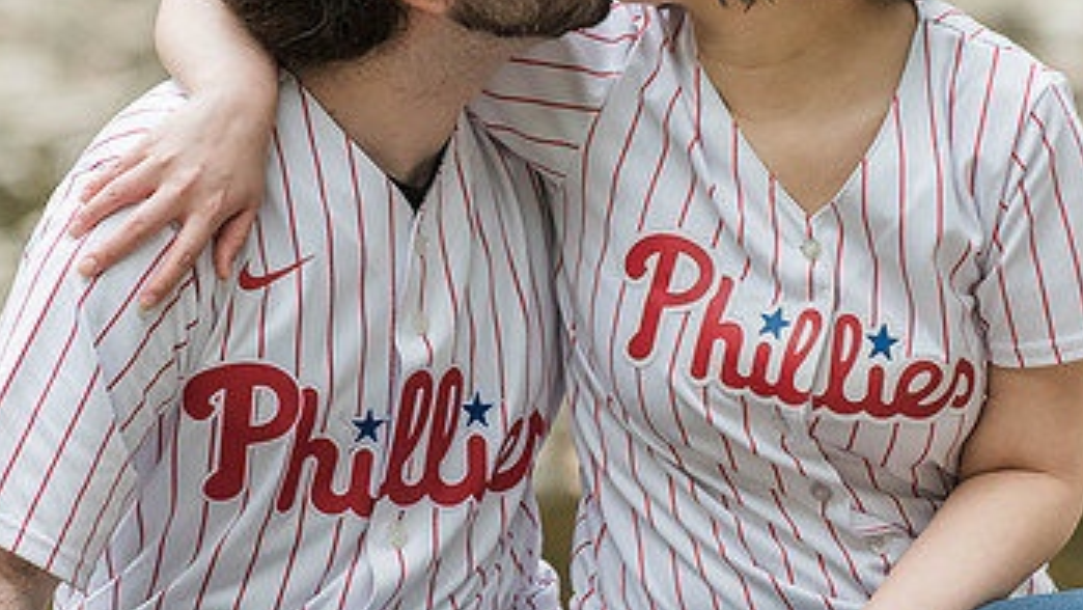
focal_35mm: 334
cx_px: 566
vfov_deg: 3.6
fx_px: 9594
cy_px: 82
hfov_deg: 6.5
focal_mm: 180
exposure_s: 1/500
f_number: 4
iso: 2000
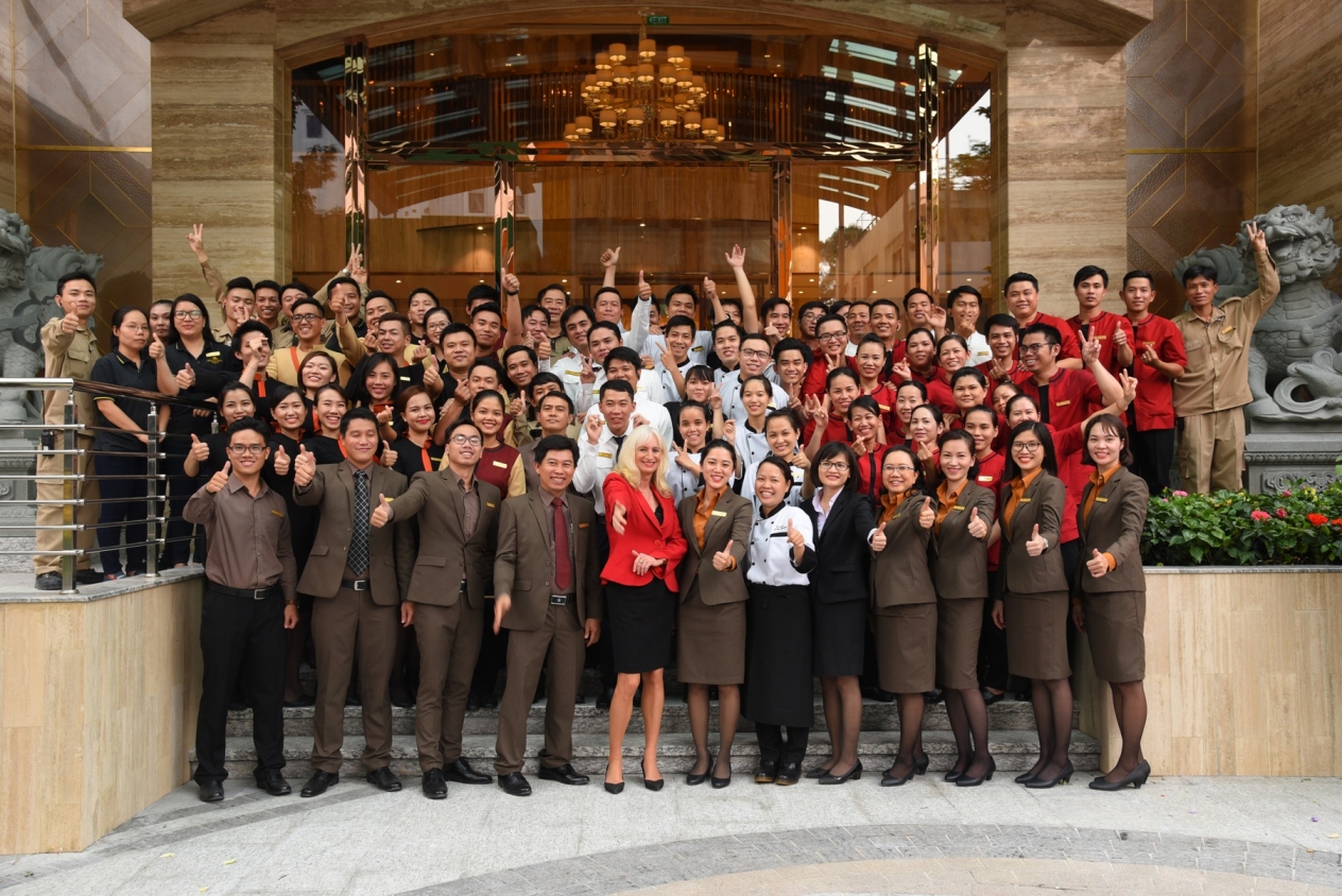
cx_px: 671
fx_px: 1268
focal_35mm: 34
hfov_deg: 55.8
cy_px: 448
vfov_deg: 38.9
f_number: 6.3
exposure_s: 1/80
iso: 400
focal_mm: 34
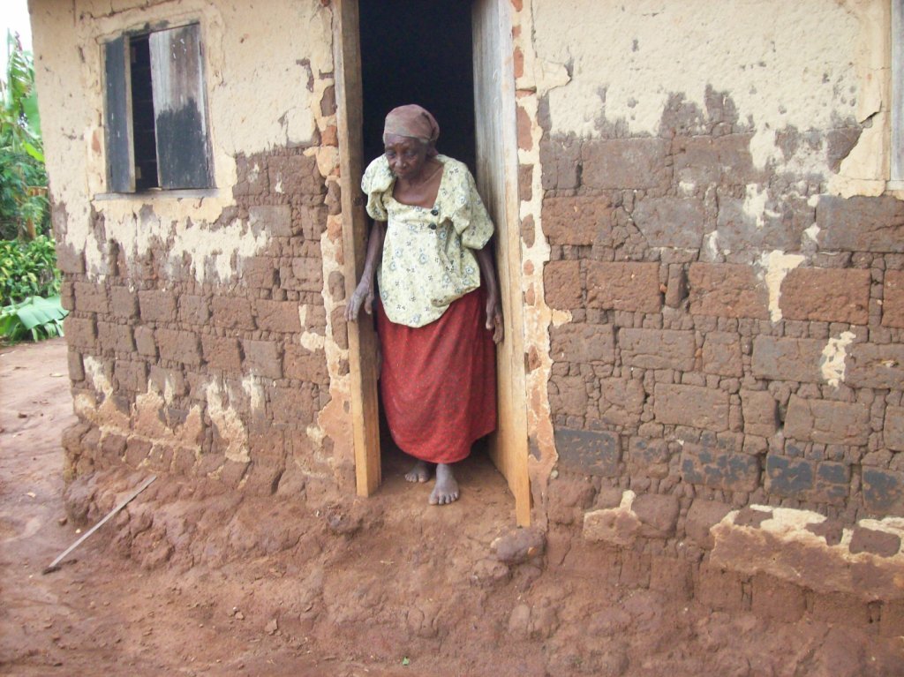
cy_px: 338
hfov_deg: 51.4
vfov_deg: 39.6
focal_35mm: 36
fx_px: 940
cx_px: 452
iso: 200
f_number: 2.7
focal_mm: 6
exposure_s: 1/85
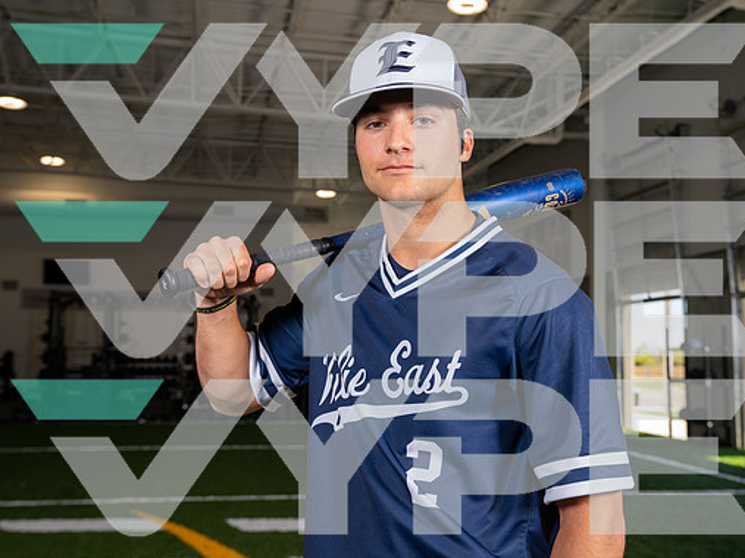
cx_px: 389
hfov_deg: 42.9
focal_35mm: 44
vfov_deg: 32.9
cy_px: 280
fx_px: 947
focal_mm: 40
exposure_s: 1/200
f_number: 5.6
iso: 200
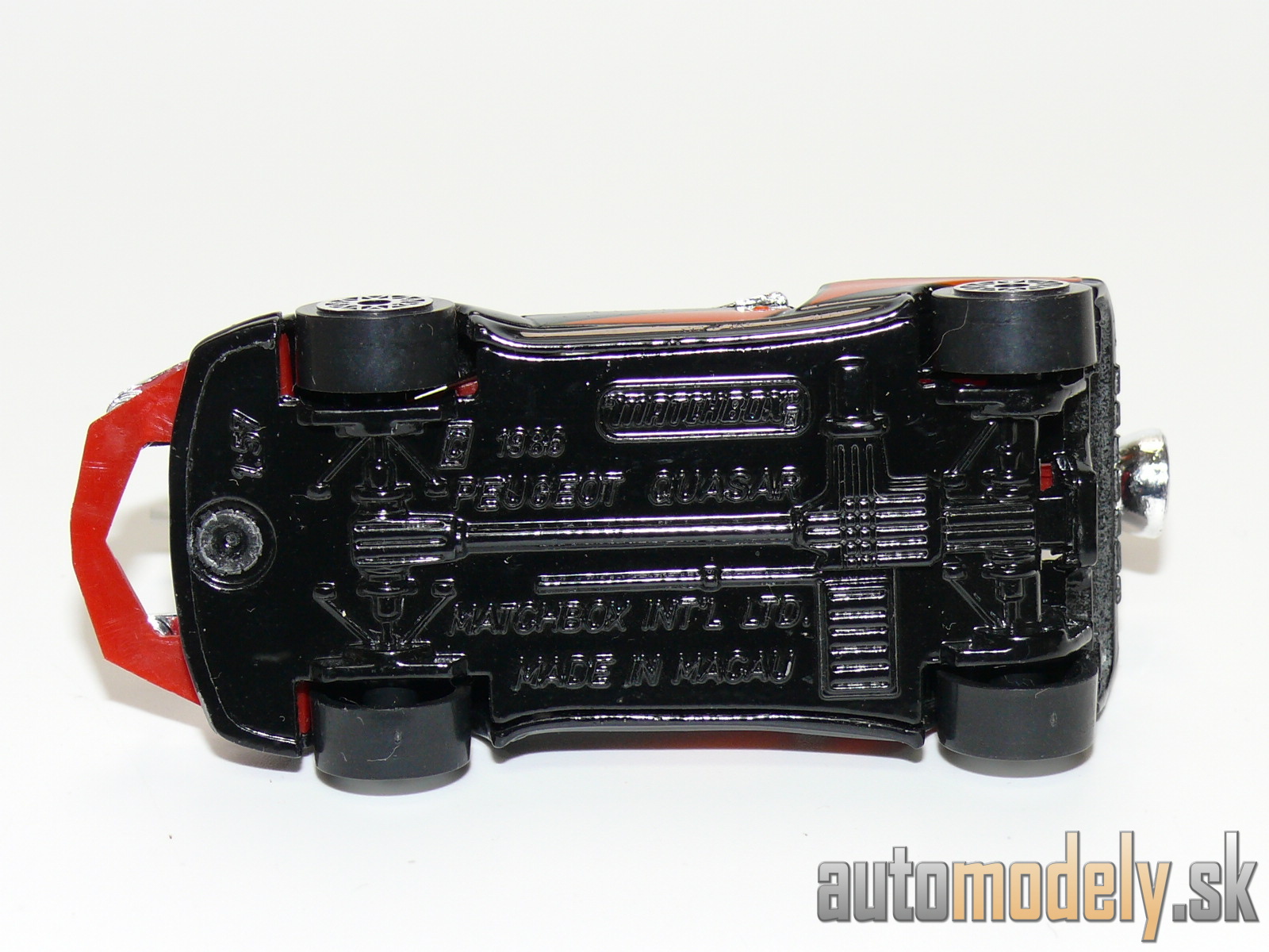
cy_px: 476
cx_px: 634
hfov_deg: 20.7
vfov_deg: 15.6
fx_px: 3483
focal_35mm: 95
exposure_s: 1/30
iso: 100
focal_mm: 12.9
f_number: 4
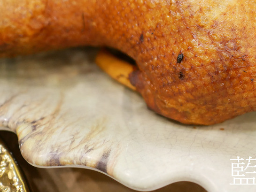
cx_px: 227
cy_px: 19
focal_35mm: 55
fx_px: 407
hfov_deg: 33.2
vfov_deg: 25.7
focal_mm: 15
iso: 1000
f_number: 1.7
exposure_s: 1/60
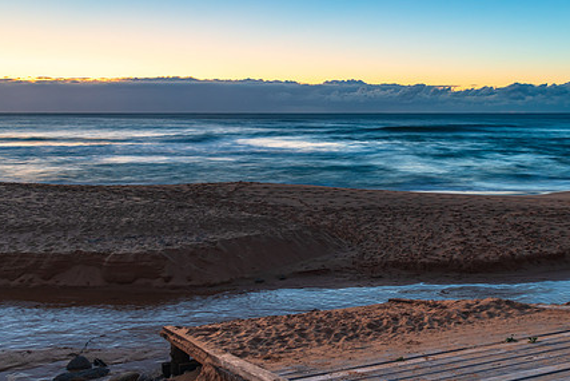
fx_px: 665
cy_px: 163
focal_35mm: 42
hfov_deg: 46.1
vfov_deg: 31.9
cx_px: 342
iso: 200
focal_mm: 30
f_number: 8
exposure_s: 5
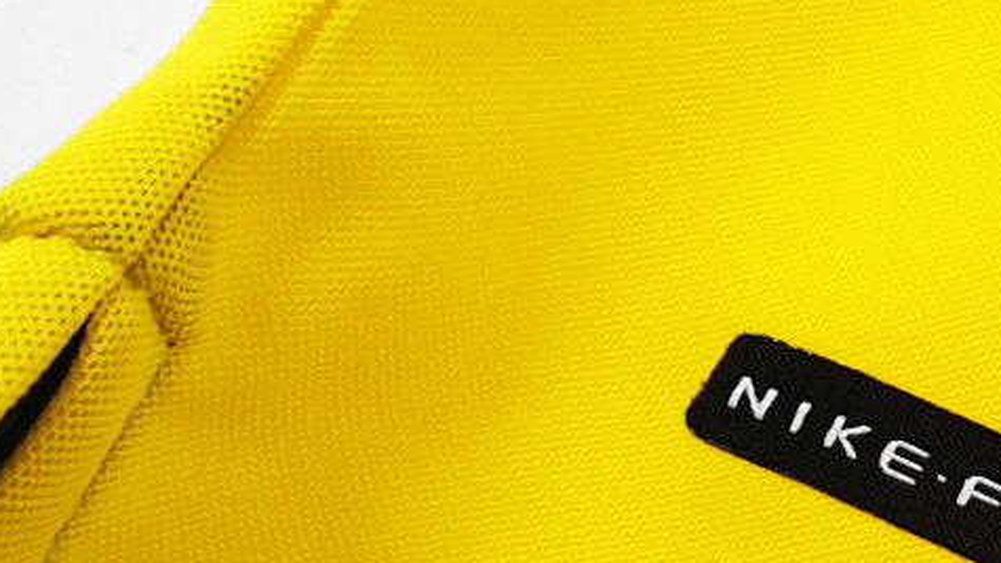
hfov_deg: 35.8
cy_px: 89
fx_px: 1513
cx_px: 754
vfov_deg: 20.8
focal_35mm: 57
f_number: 2.2
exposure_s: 1/100
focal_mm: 2.59
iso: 199
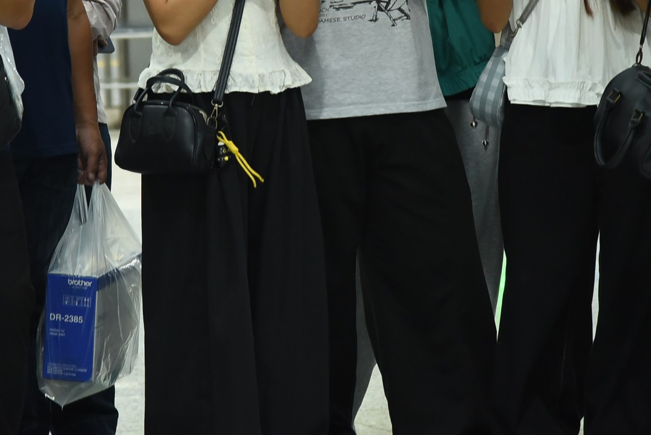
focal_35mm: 286
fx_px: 5174
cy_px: -78
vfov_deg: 4.8
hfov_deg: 7.2
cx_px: 241
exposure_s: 1/160
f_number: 4
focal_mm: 120
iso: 1600
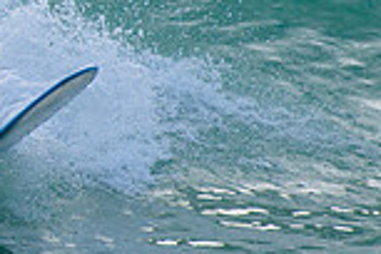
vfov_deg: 0.6
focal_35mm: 2318
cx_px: -123
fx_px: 24530
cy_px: -48
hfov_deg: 0.9
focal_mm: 500
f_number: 5.6
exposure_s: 1/2000
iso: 100
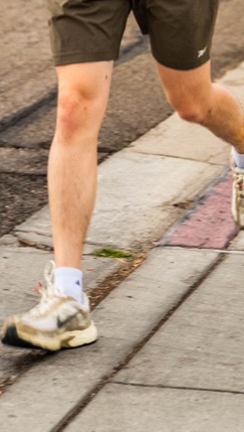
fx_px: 2823
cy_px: -219
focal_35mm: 246
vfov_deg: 8.6
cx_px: 191
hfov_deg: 4.9
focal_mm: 63
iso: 800
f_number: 2.5
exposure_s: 1/200
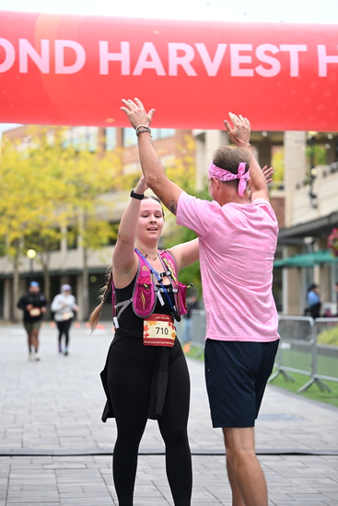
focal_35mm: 88
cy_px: 253
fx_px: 1238
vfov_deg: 23.1
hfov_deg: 15.5
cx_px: 169
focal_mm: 88
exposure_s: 1/1600
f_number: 2.8
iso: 640
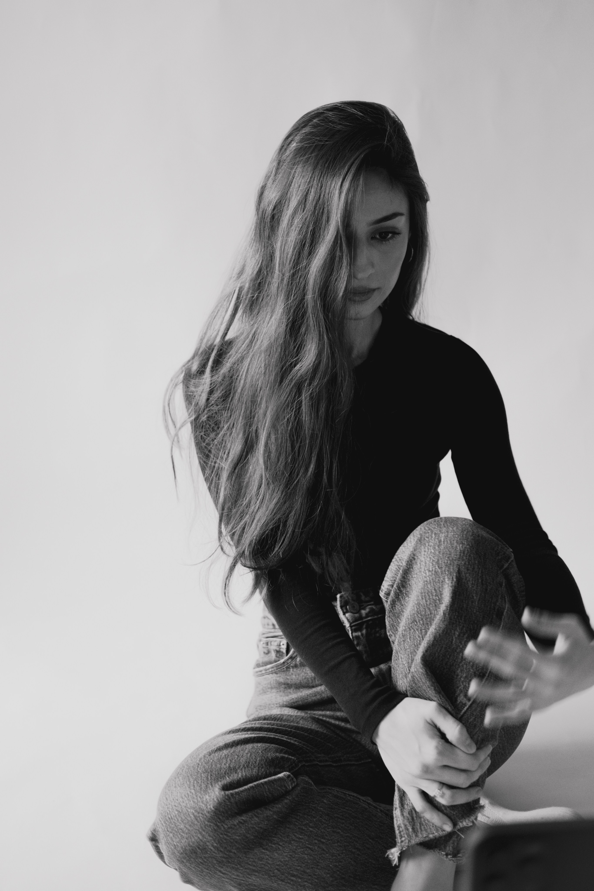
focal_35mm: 53
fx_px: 1312
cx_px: 297
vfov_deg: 37.5
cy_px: 446
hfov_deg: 25.5
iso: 1600
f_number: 2
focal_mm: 35
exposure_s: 1/100
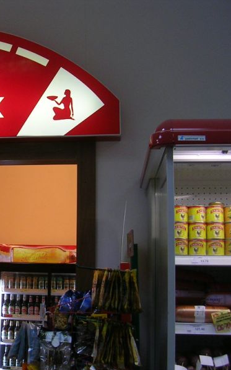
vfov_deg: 37.5
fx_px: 544
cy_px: 185
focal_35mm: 54
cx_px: -15
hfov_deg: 22.8
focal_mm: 5.8
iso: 50
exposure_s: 1/33.9
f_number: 2.8
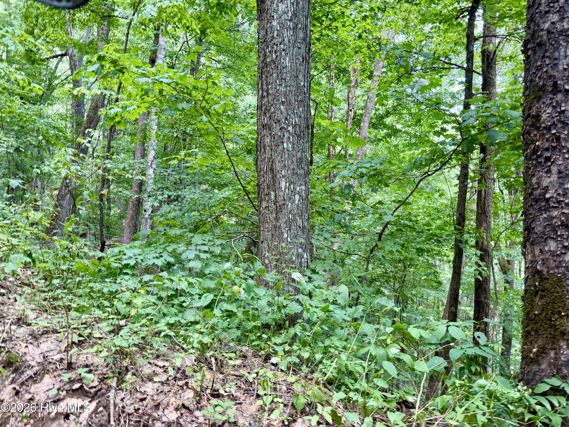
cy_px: 214
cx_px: 284
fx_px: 394
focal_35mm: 24
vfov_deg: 56.8
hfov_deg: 71.6
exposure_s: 1/63
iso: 200
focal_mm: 6.76
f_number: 1.78
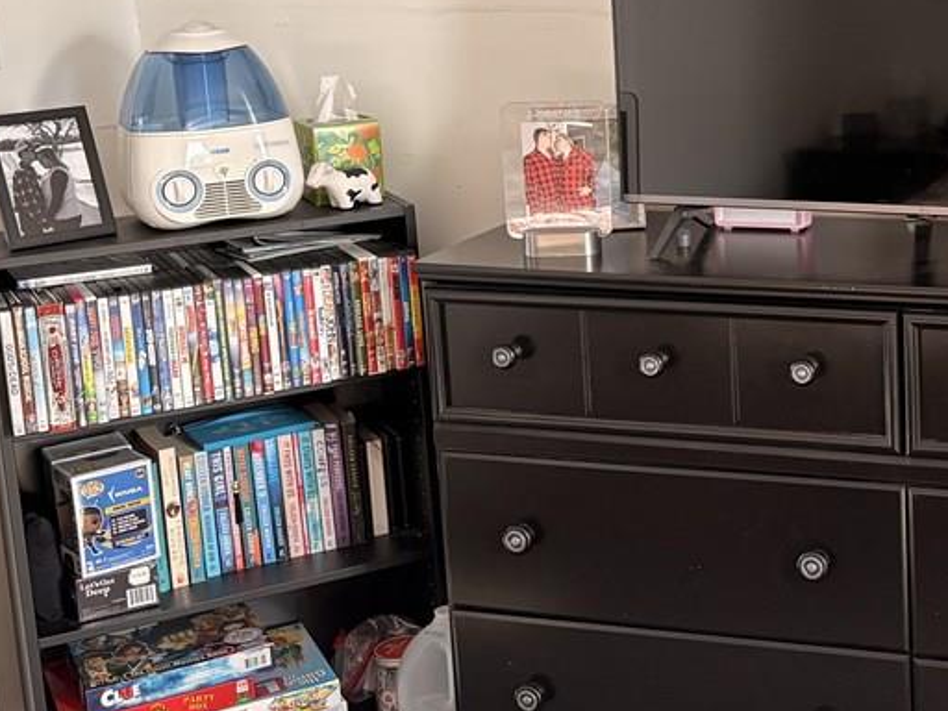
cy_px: 153
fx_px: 1780
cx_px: 955
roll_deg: +3.2
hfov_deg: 28.0
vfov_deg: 22.3
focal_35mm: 65
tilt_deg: -9.4
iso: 125
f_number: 1.6
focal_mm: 5.96
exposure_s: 1/102
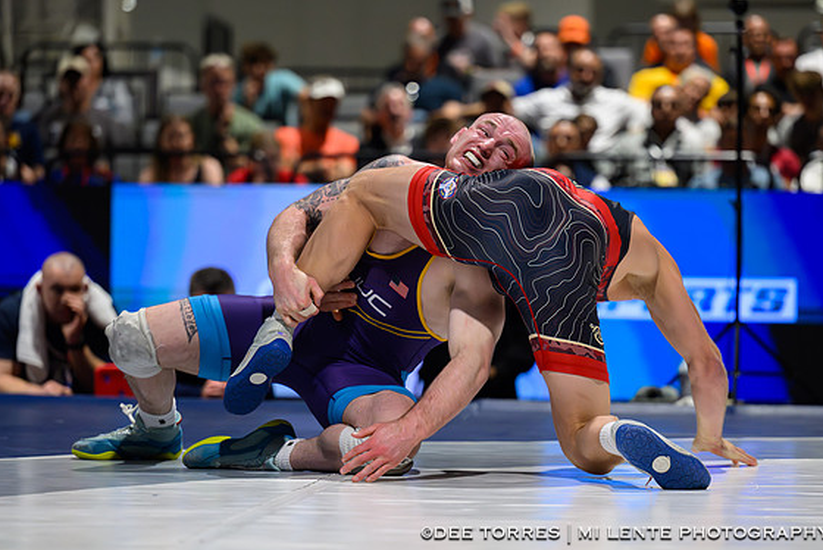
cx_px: 420
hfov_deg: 11.3
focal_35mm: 182
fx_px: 4163
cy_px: 331
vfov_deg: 7.6
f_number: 2.8
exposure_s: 1/640
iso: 5000
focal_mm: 140
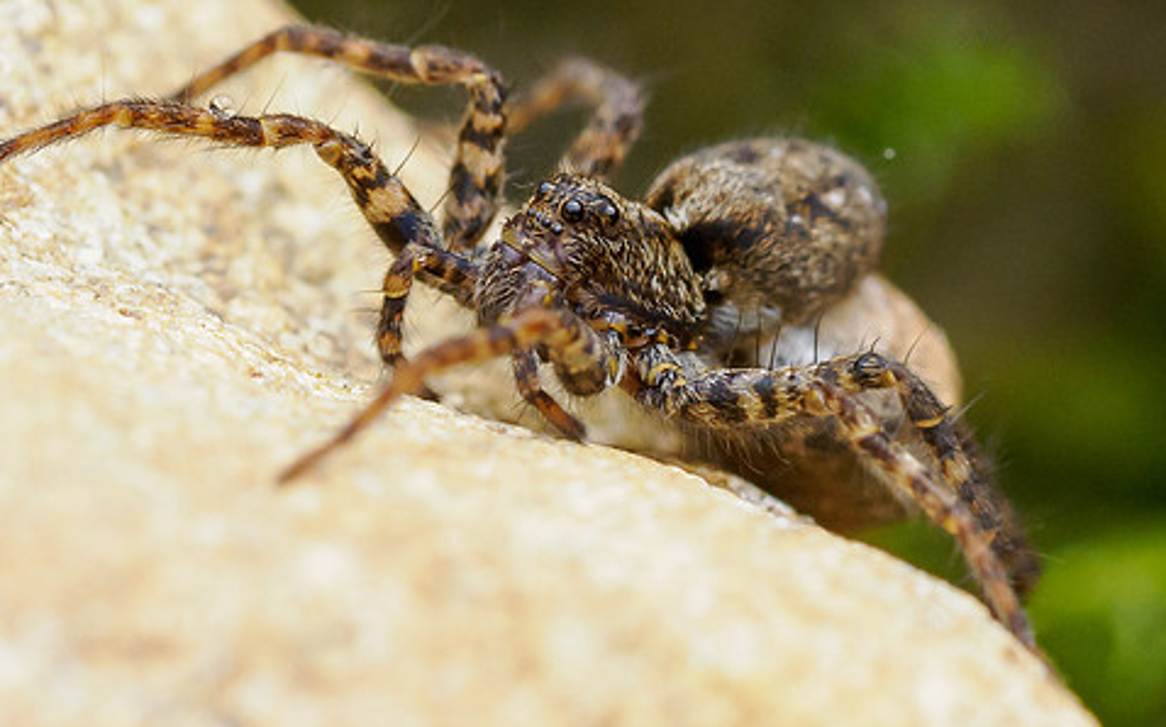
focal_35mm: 378
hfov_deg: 5.6
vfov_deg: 3.5
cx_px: 591
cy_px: 814
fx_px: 12003
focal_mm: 60
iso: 400
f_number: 5.6
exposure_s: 1/320
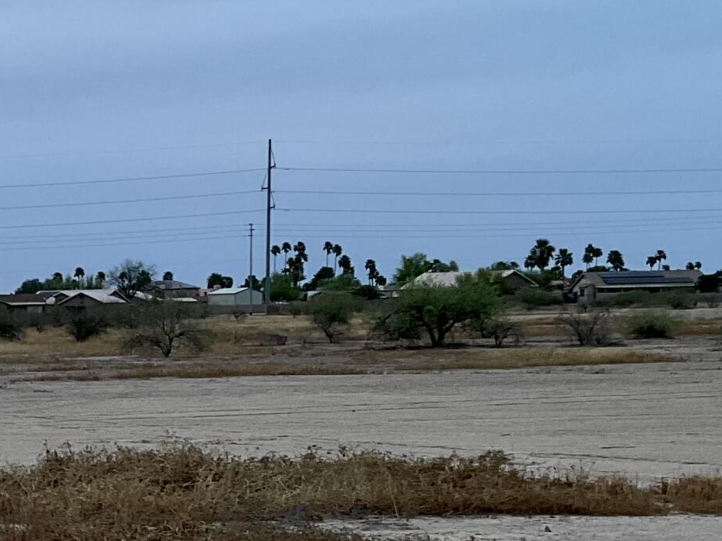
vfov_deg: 15.4
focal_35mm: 95
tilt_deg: -4.0
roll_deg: +0.8
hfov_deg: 19.5
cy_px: 476
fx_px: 1981
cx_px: -132
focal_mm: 3
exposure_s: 1/111
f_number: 1.8
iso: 64
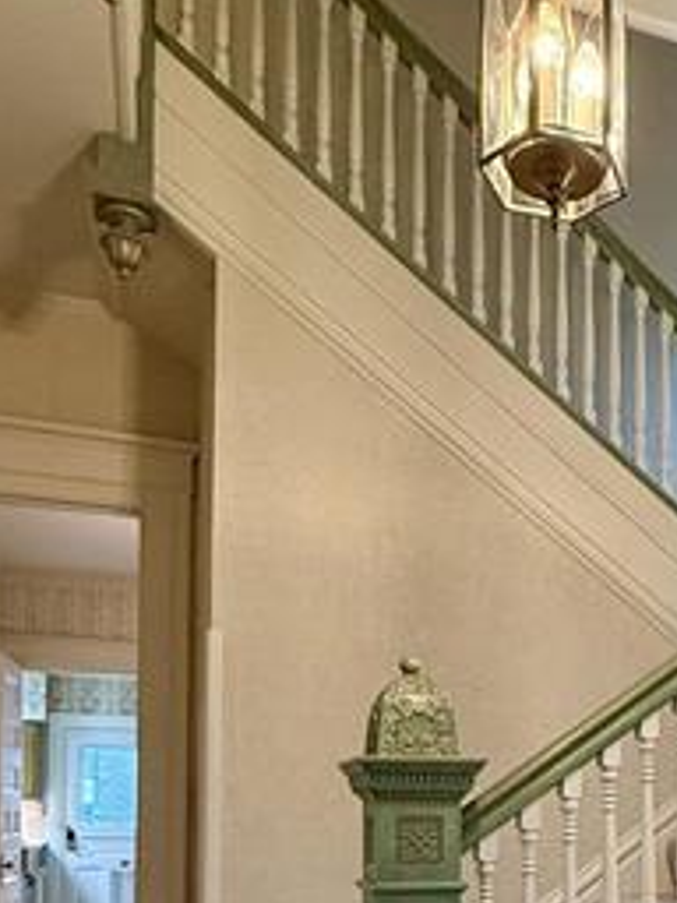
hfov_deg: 32.3
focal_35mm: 42
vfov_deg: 41.4
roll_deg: -0.8
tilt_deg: +1.0
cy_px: 804
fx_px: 1095
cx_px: 635
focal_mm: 2.22
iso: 500
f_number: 2.2
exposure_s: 1/60
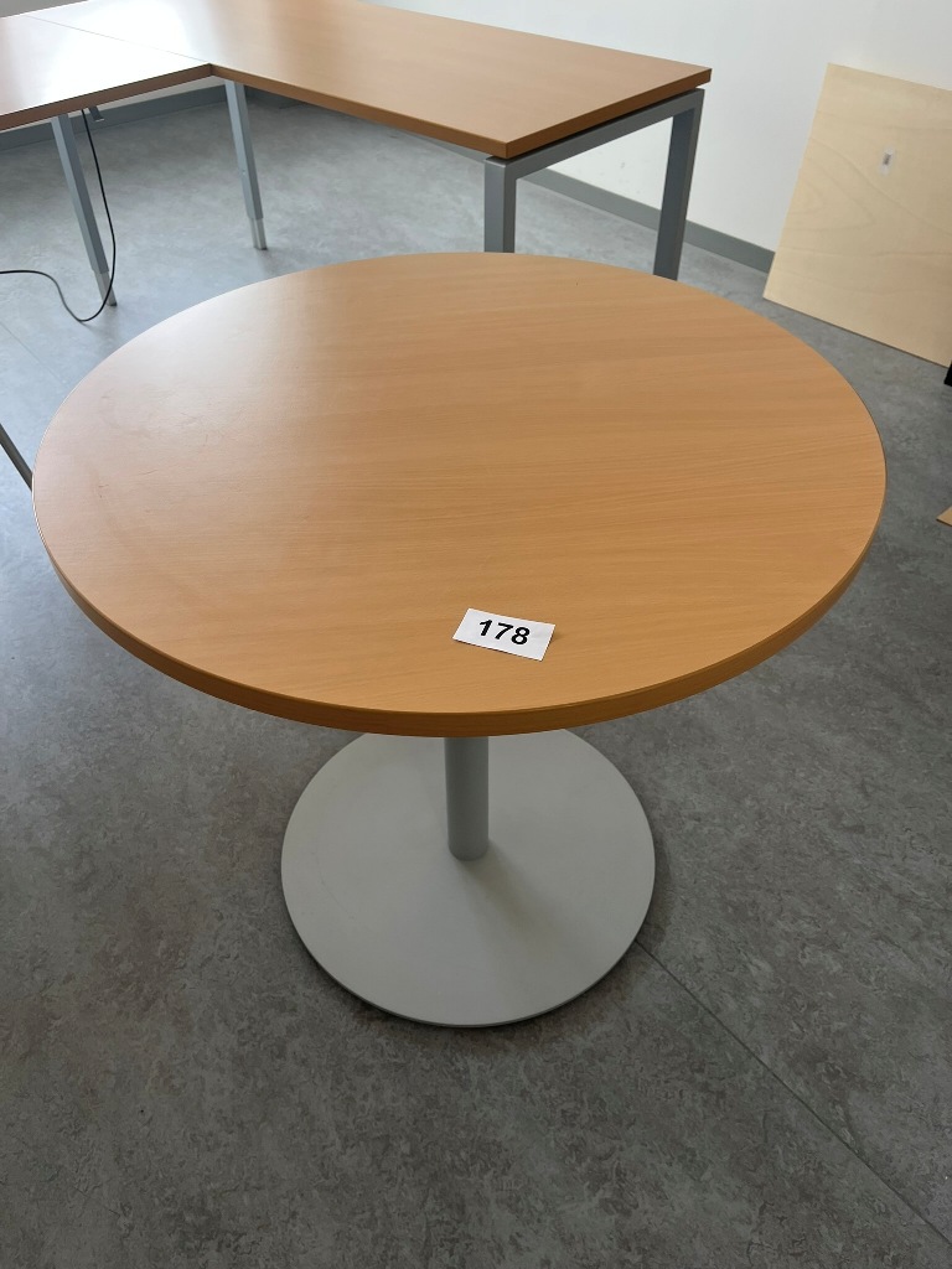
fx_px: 953
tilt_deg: -42.9
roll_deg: +2.0
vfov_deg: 67.3
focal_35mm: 26
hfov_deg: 53.1
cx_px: 476
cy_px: 634
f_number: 1.6
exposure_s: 1/121
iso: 64
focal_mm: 5.1
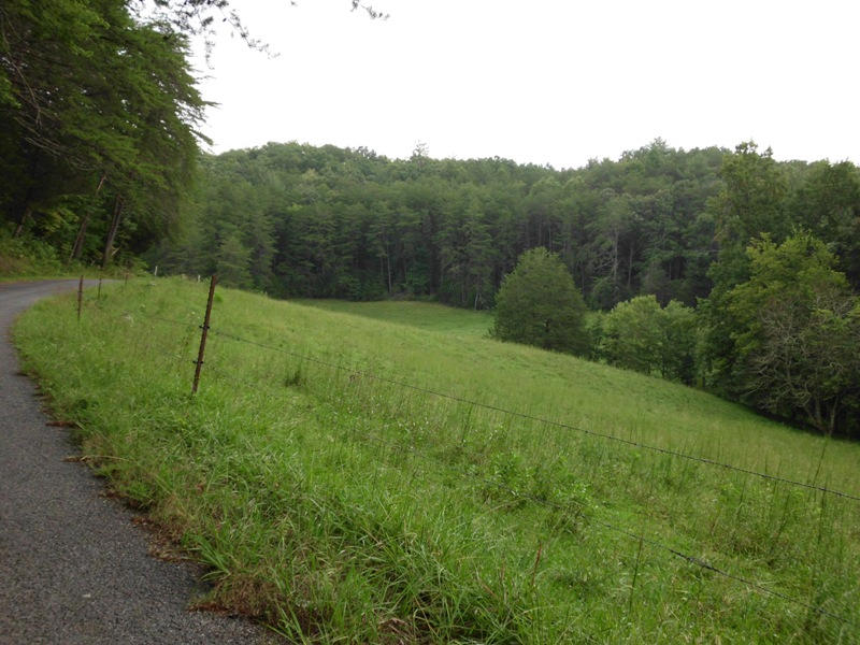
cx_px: 430
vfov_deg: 39.7
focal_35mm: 36
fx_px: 894
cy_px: 322
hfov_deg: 51.4
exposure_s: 1/145
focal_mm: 6.57
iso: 100
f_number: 3.2
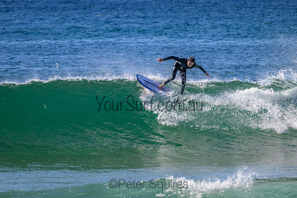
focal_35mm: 490
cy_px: 99
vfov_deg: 2.8
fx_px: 4043
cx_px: 148
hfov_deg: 4.2
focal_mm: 490
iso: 1400
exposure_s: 1/2000
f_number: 11
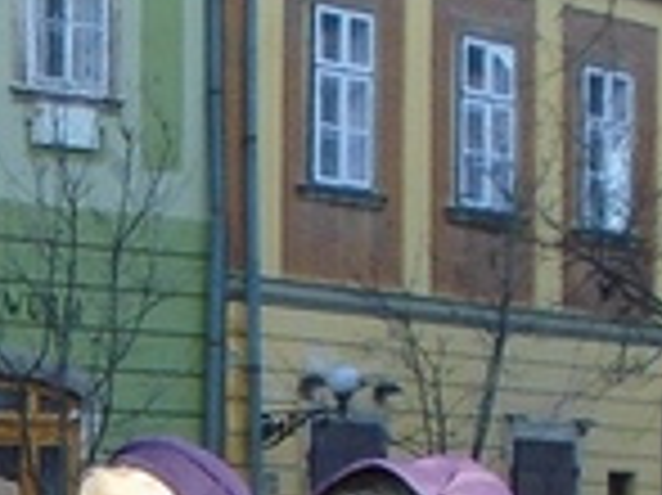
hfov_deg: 9.3
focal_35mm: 205
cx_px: -486
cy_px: 1030
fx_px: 3917
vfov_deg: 7.0
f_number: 3.5
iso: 100
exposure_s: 1/250
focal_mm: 5.5
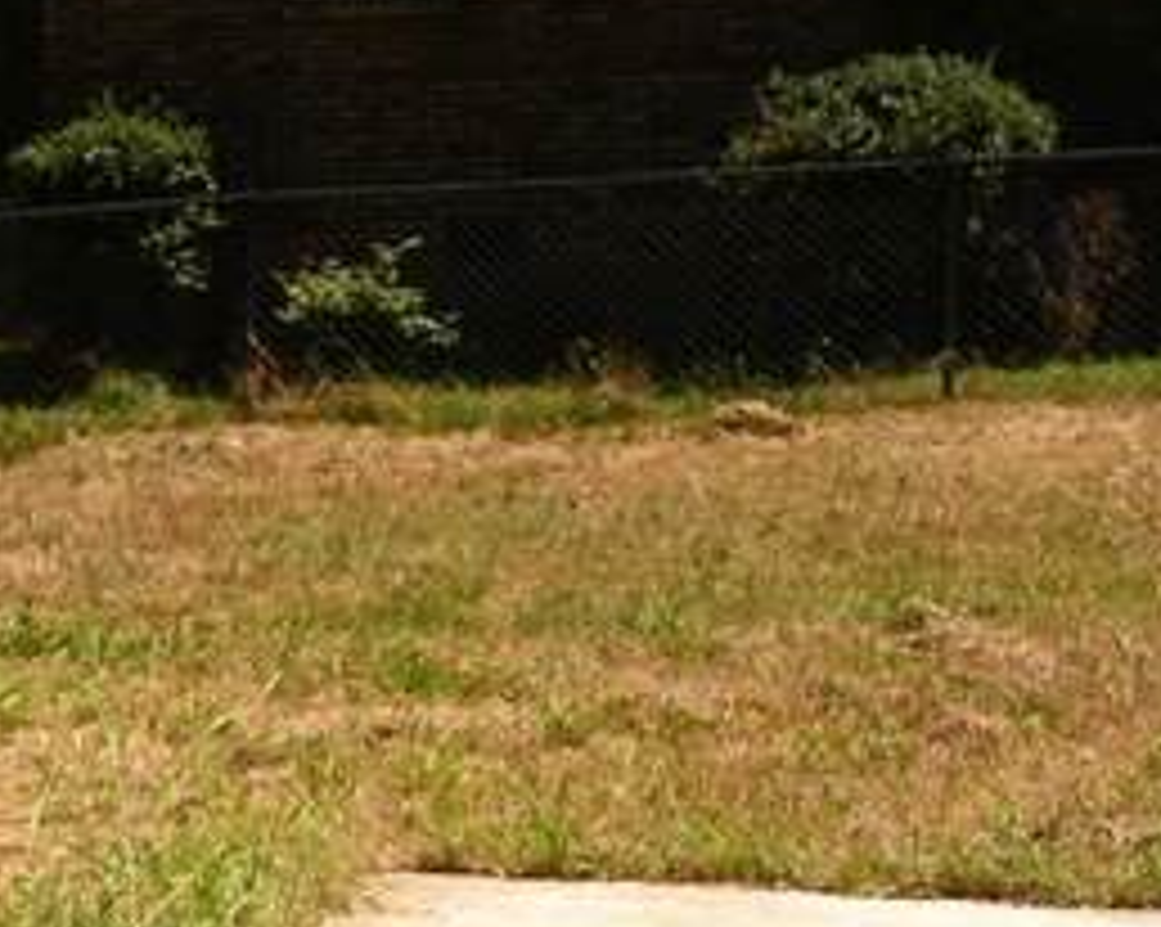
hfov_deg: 11.8
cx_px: -1552
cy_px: 414
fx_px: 4635
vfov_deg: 11.4
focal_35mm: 135
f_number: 7.1
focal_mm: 29
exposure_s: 1/200
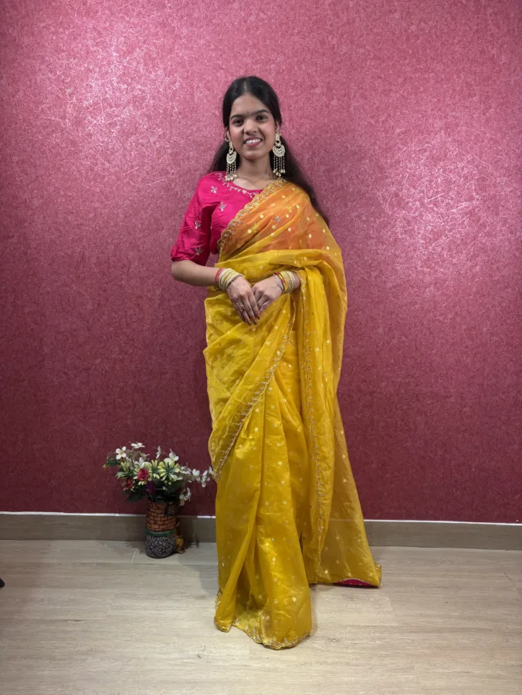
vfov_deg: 67.3
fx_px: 523
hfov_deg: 53.1
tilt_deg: -9.8
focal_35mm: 26
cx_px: 261
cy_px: 348
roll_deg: -0.5
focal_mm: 5.96
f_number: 1.6
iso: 32
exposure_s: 1/159
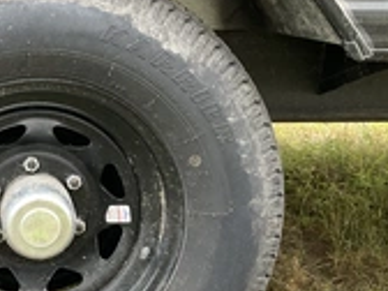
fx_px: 773
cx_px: 30
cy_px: 150
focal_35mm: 69
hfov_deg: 27.1
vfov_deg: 21.3
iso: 64
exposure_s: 1/71
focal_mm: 3
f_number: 1.8
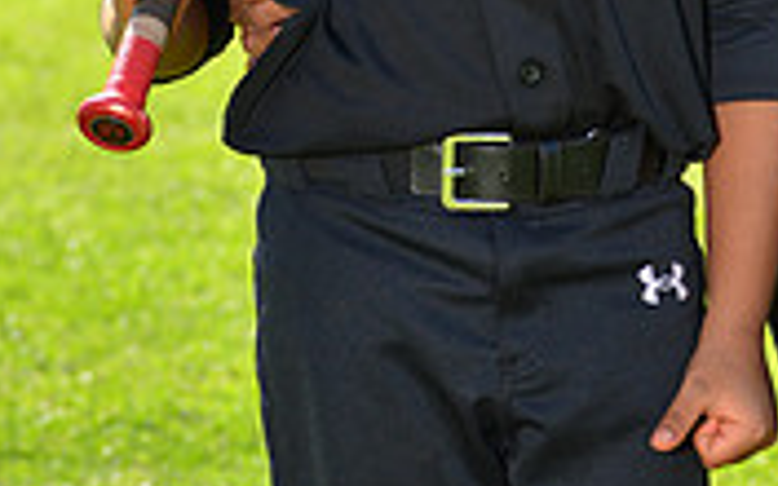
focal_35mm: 369
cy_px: -574
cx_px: 847
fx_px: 7824
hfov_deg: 5.7
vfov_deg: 3.5
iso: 200
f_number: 8
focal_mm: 110
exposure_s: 1/250
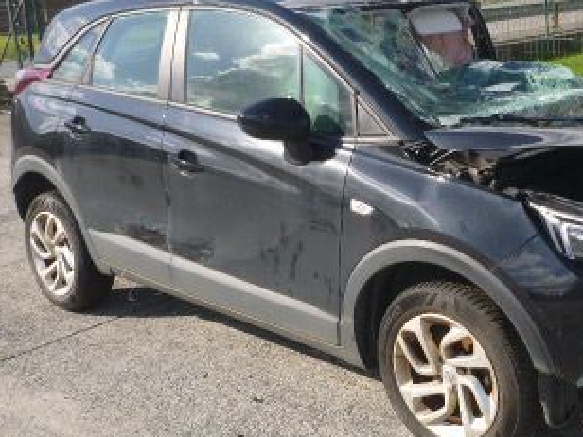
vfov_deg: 27.9
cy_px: 146
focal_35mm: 52
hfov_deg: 35.9
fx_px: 876
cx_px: 443
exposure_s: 1/400
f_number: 3.9
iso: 100
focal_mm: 4.5
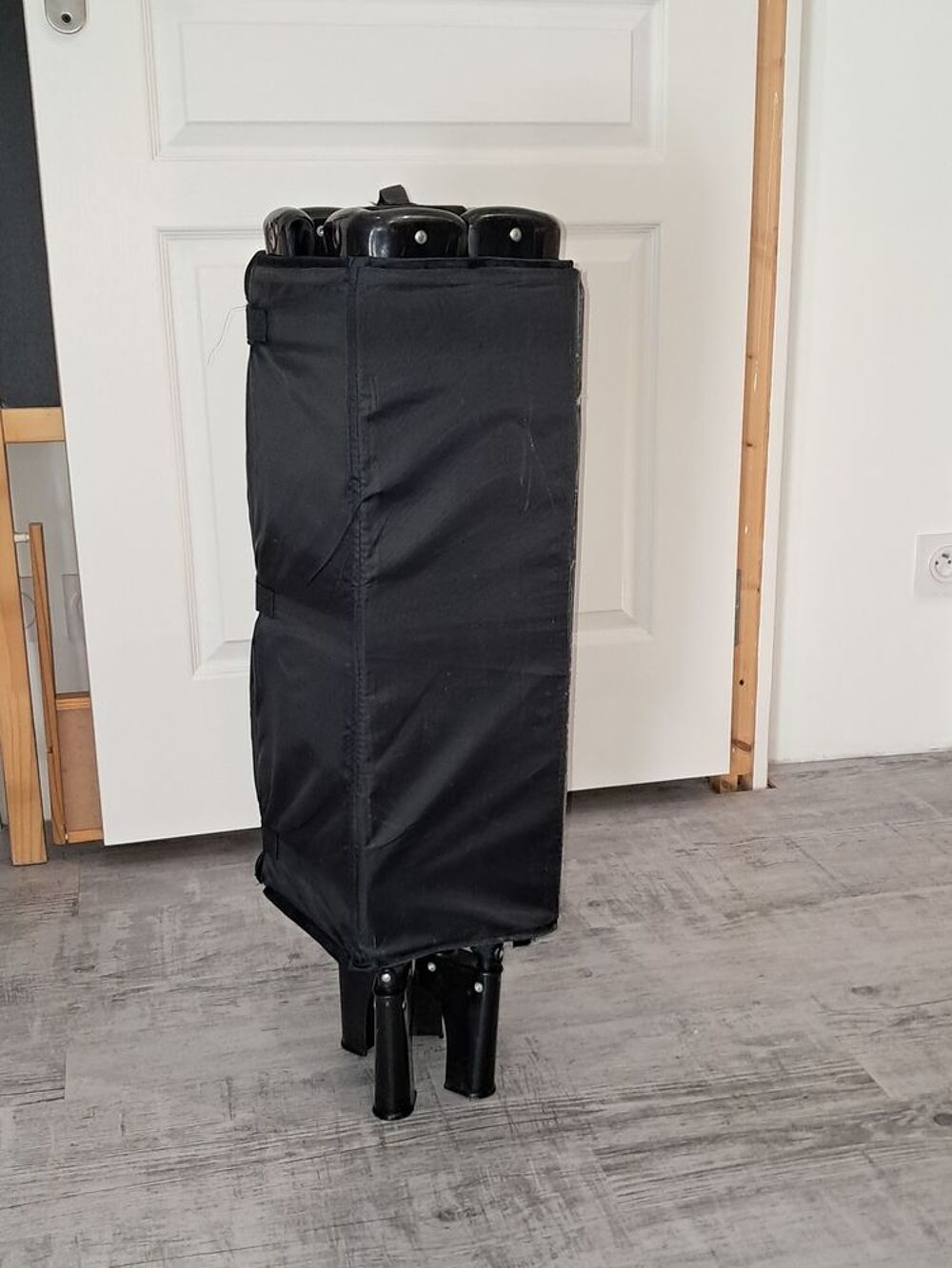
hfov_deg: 51.4
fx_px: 990
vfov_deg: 65.3
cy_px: 634
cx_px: 476
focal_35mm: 27
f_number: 1.8
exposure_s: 1/50
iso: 320
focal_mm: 4
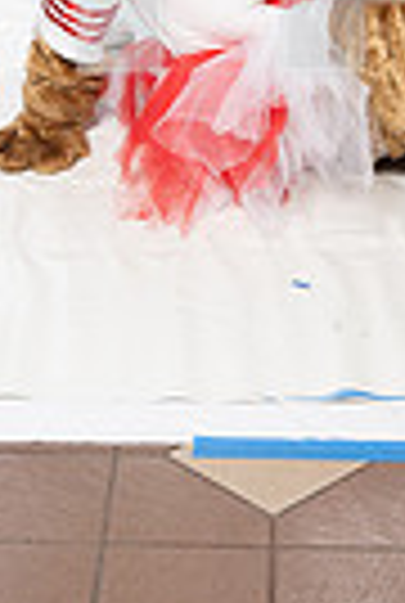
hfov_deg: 11.1
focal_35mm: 124
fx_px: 2082
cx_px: 238
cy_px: -378
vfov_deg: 14.9
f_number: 8
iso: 800
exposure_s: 1/250
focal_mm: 37
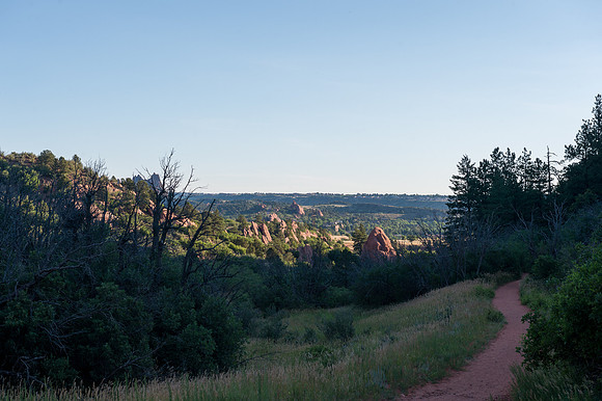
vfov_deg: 19.4
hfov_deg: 28.9
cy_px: 200
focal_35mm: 70
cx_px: 301
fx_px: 1170
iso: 220
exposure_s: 1/160
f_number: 9
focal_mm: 70
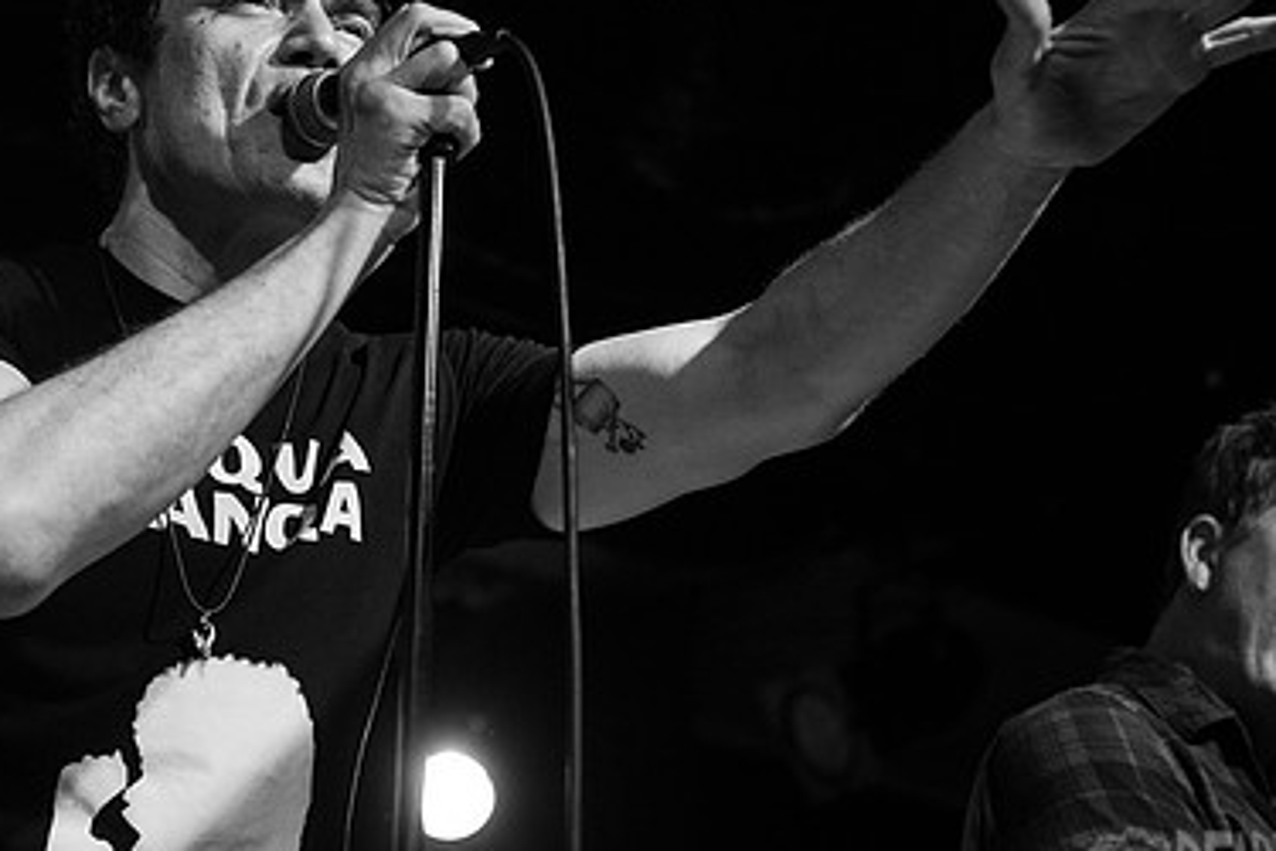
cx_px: 500
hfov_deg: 23.9
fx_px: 3013
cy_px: 291
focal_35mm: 85
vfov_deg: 16.0
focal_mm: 55
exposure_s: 1/200
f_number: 3.2
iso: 2000
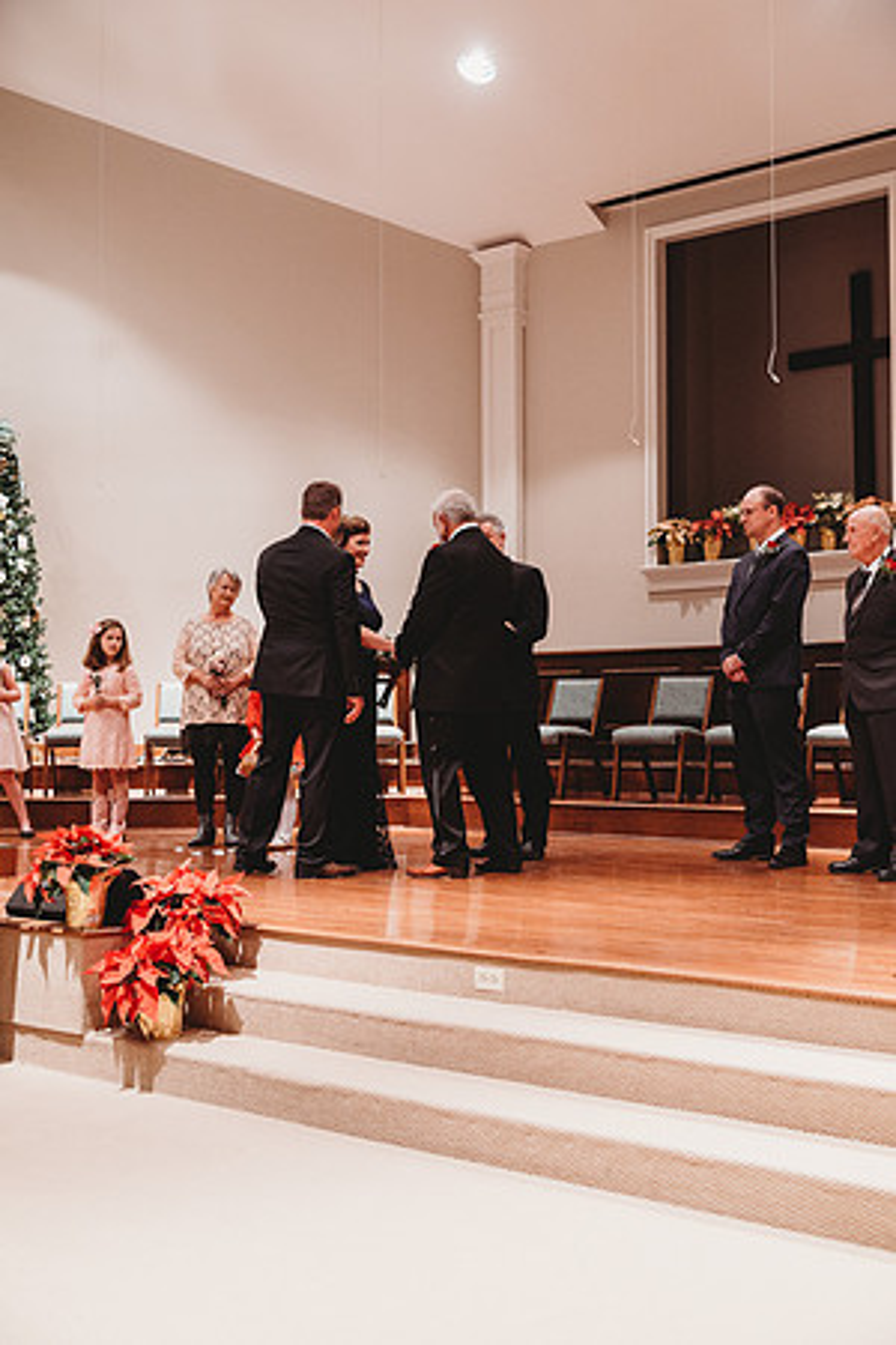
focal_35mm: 40
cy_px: 672
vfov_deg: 48.5
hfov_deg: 33.4
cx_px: 448
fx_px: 1493
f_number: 4
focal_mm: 40
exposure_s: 1/125
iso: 2000
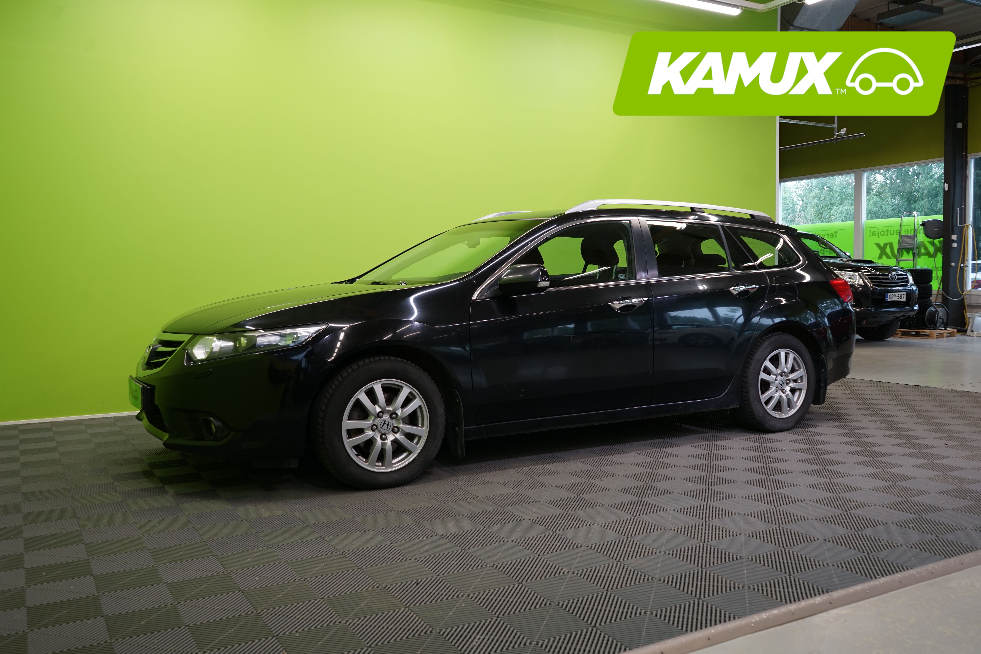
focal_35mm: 30
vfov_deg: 43.6
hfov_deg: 61.9
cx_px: 490
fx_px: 817
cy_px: 327
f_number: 5.6
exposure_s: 1/30
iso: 500
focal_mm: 30
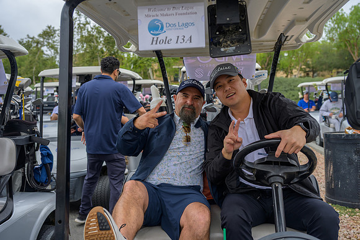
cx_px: 180
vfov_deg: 38.9
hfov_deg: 55.8
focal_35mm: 34
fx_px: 340
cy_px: 120
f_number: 4
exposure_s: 1/200
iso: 100
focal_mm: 34
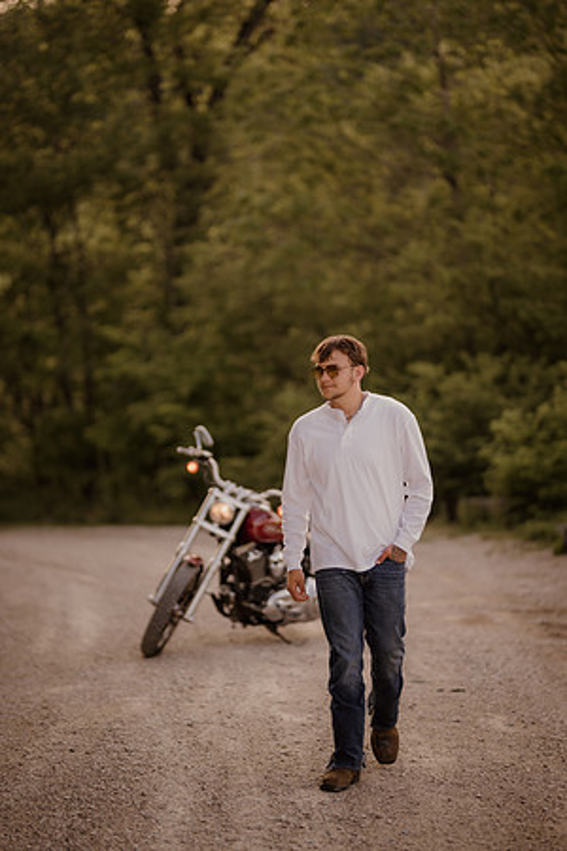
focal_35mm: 85
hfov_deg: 16.1
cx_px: 284
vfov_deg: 23.9
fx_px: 2008
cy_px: 426
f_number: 1.4
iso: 100
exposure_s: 1/400
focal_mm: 85
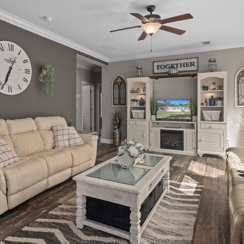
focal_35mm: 24
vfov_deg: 65.0
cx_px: 109
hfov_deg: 64.9
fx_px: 191
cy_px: 122
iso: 320
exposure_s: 1/2.5
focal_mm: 18
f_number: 9
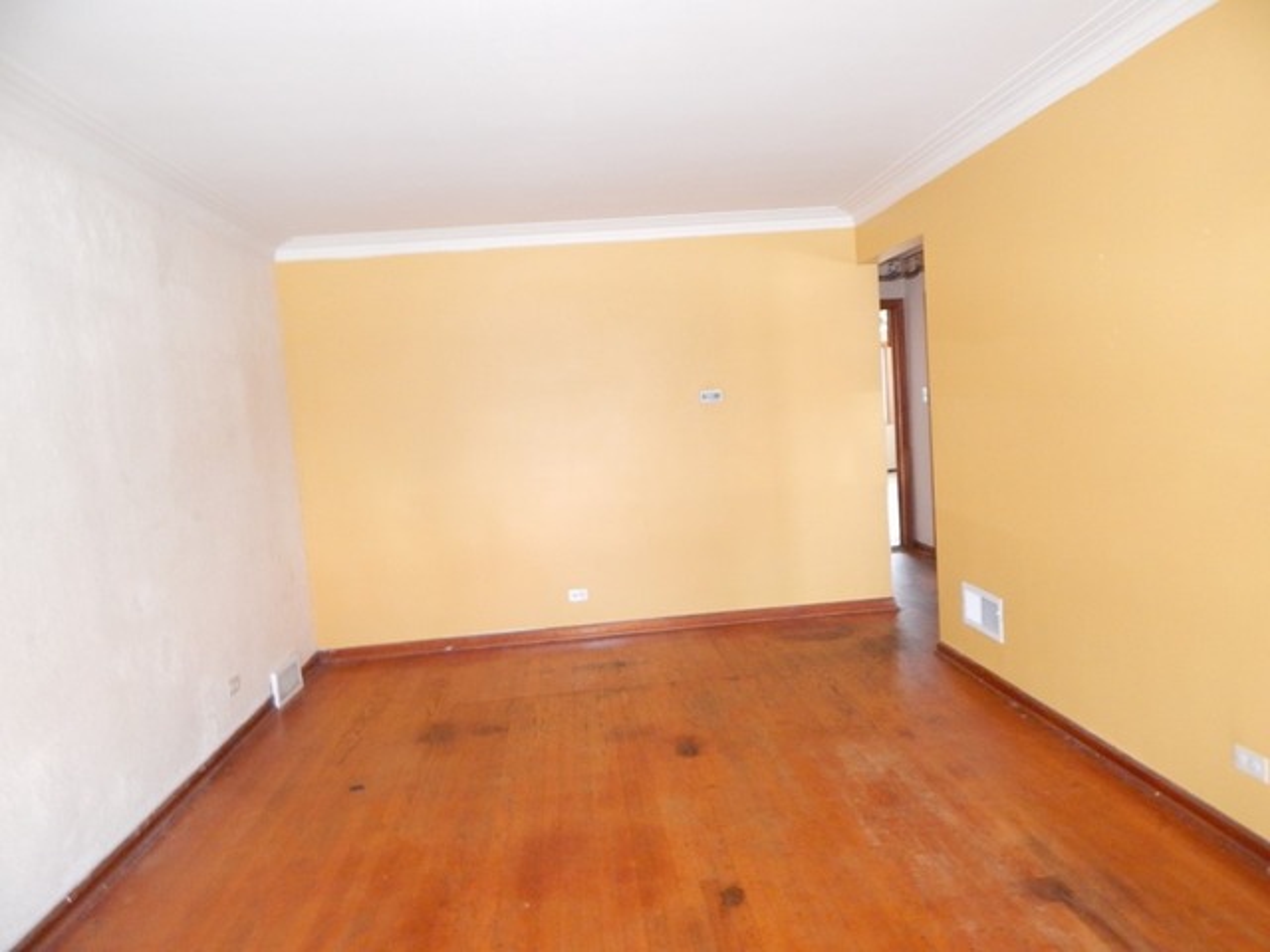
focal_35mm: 22
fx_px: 807
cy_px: 476
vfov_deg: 61.1
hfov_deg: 76.4
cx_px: 635
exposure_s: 1/30
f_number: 3
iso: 500
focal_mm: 4
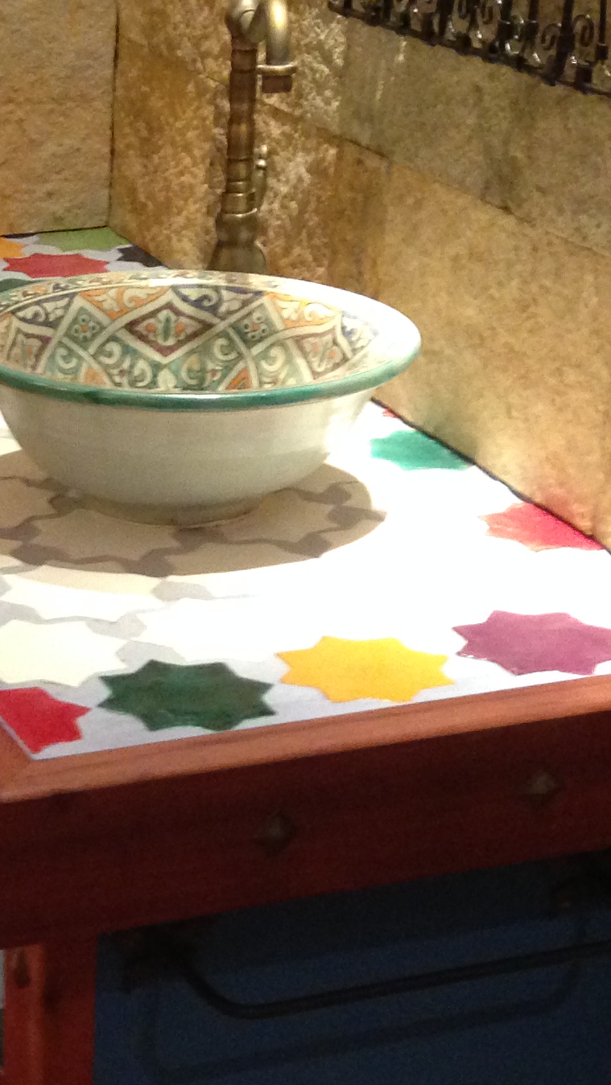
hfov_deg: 13.6
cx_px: -71
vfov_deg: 23.8
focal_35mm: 87
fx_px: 2505
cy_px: 979
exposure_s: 1/20
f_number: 2.4
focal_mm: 4.12
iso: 320
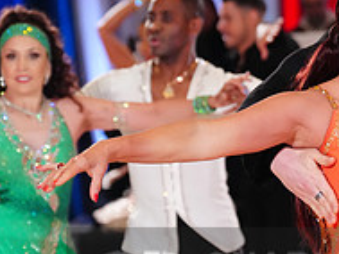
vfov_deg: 5.0
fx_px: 2891
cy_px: 288
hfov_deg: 6.7
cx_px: 315
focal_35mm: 295
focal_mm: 100
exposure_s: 1/640
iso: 3200
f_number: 3.2
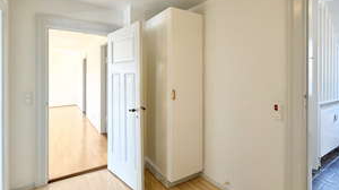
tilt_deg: -0.5
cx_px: 155
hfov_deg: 89.4
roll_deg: +0.8
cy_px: 78
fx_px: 171
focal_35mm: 19
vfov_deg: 57.8
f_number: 2.2
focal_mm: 2.22
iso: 200
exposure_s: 1/100
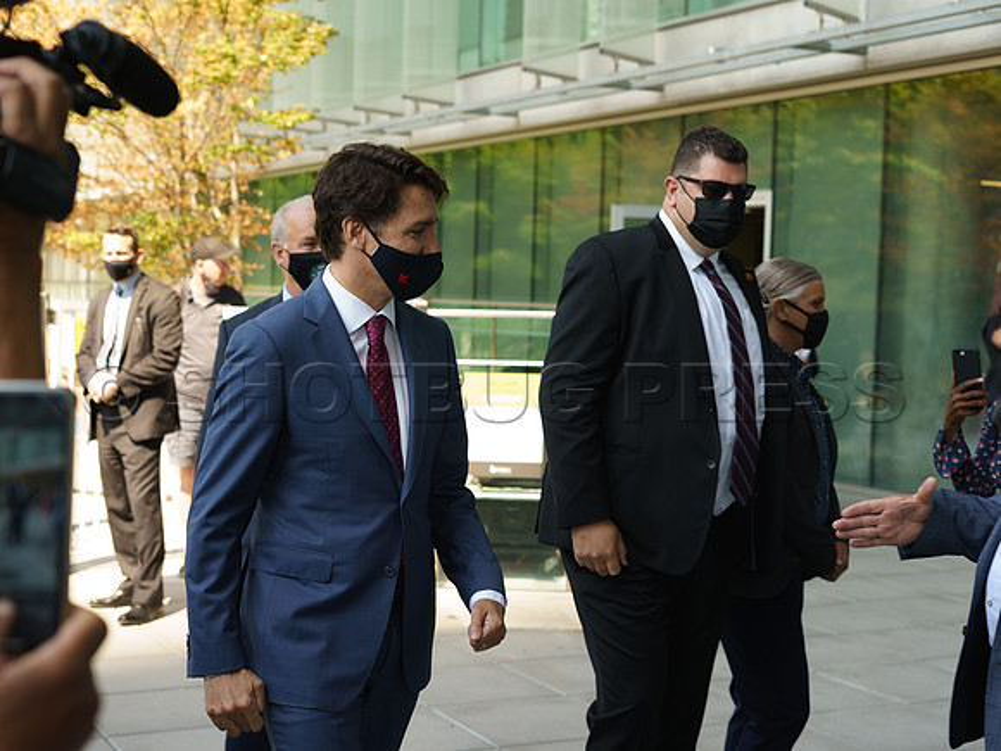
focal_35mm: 54
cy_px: 376
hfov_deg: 35.5
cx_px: 500
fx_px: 1565
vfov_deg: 27.0
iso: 250
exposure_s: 1/320
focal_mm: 50
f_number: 4
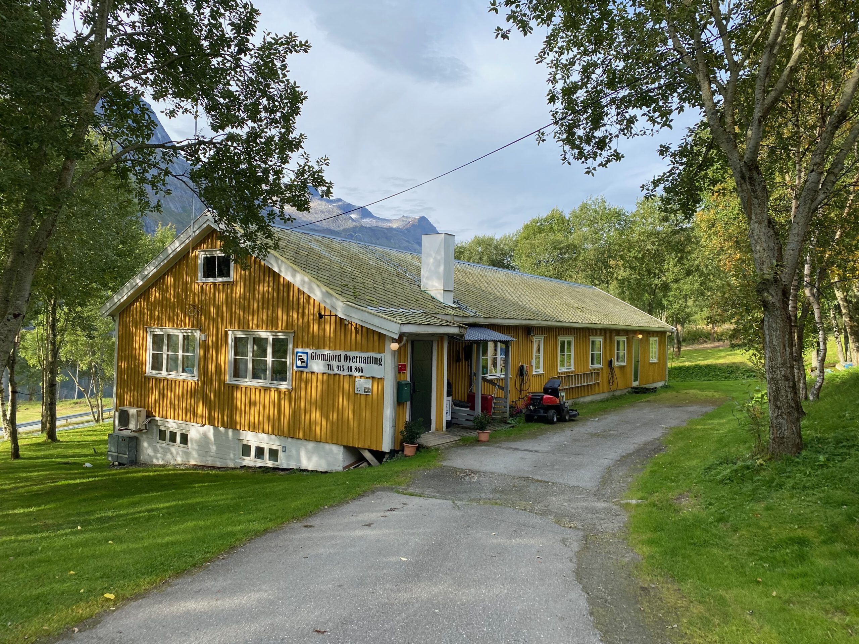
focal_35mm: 26
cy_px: 322
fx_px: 645
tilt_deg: -0.1
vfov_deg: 53.1
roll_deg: -1.3
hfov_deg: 67.3
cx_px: 430
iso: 32
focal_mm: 4.25
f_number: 1.8
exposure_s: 1/1053
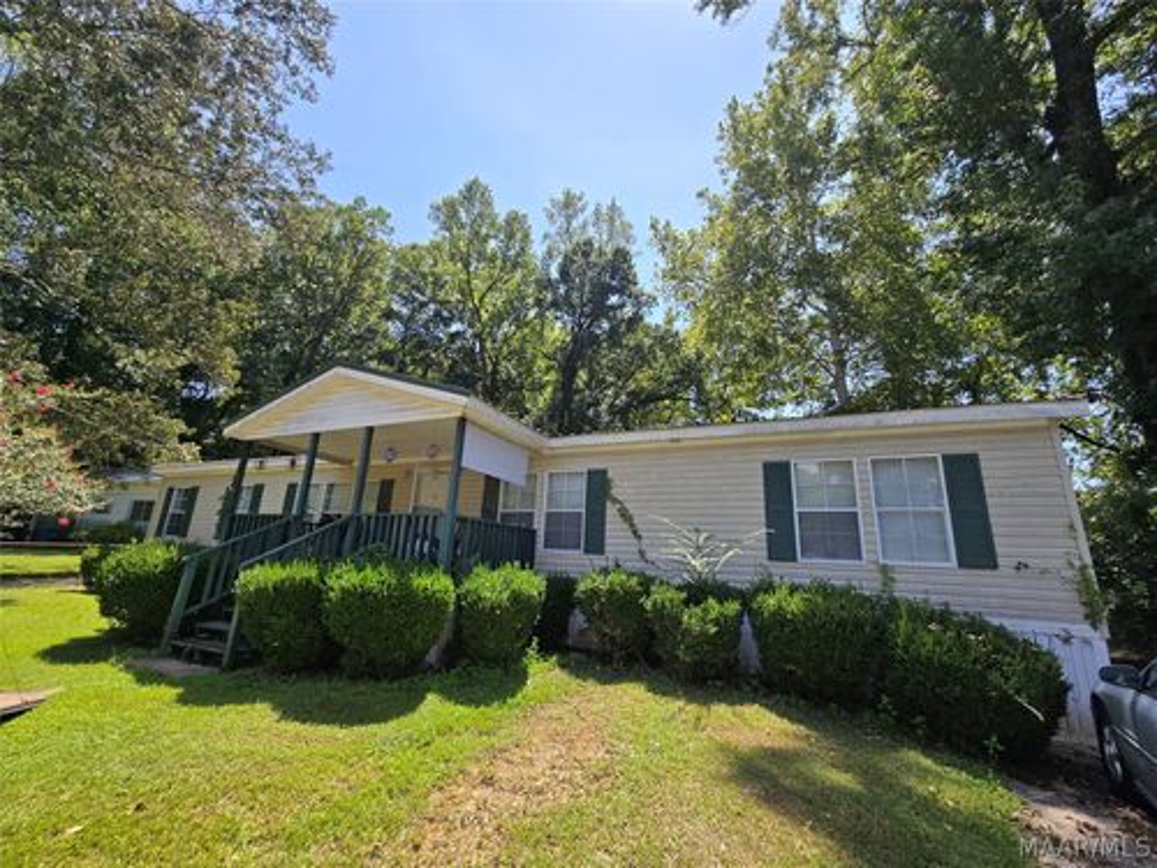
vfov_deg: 89.9
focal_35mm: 13
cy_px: 434
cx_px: 578
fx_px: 435
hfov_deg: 106.2
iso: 50
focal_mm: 2.2
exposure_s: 1/1406
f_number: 2.2
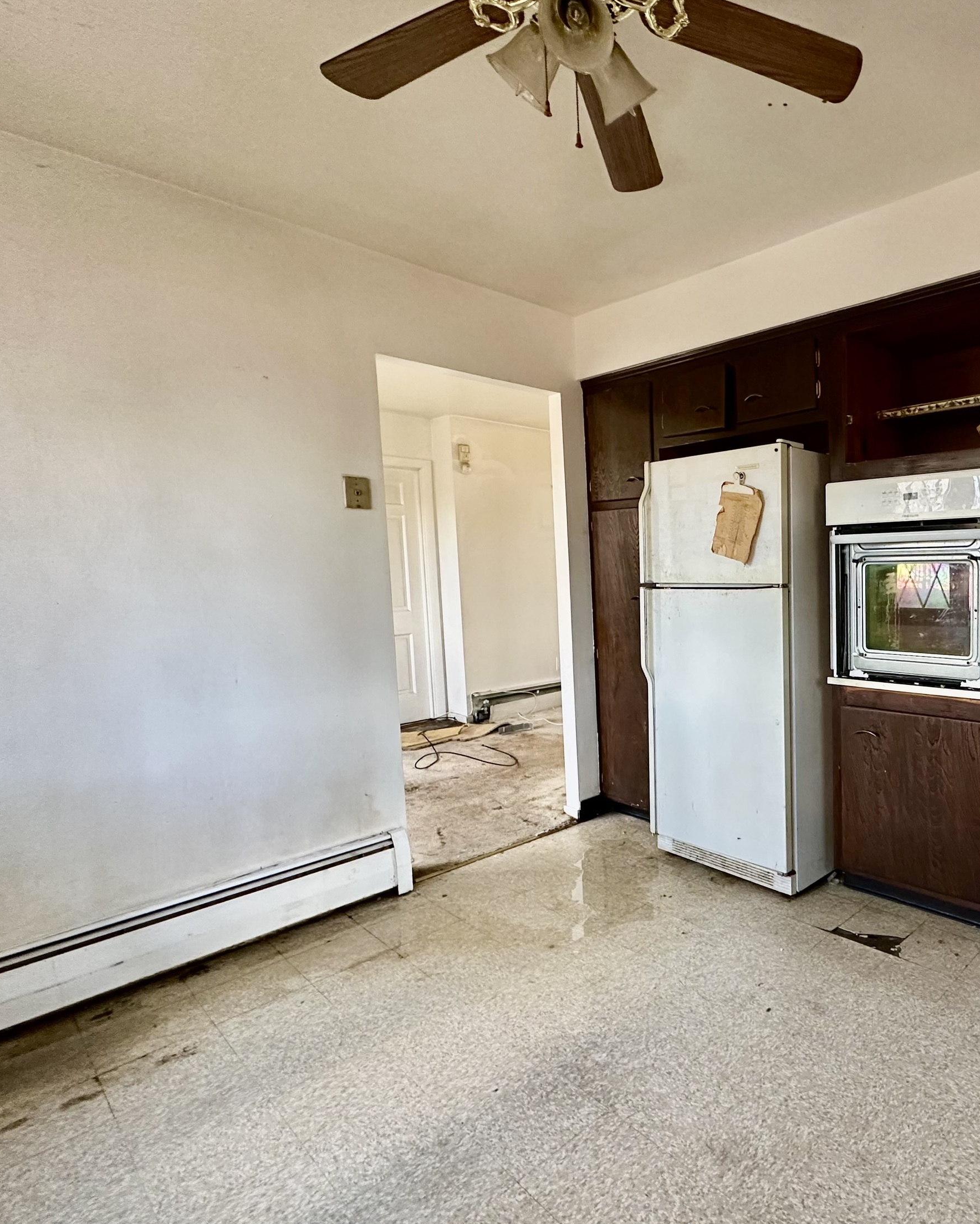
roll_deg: +0.7
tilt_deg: -4.7
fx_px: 689
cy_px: 619
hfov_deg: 63.5
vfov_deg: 83.3
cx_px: 810
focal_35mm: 19
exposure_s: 1/70
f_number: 2.2
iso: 320
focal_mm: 2.22
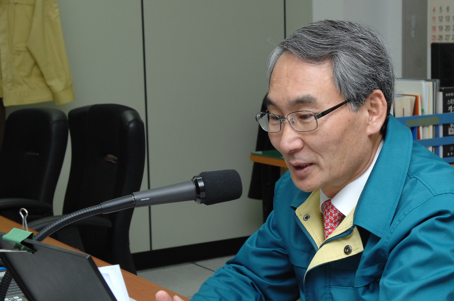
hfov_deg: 26.3
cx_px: 300
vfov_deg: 17.7
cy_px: 179
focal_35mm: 77
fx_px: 968
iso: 400
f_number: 5.6
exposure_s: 1/60
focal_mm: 31
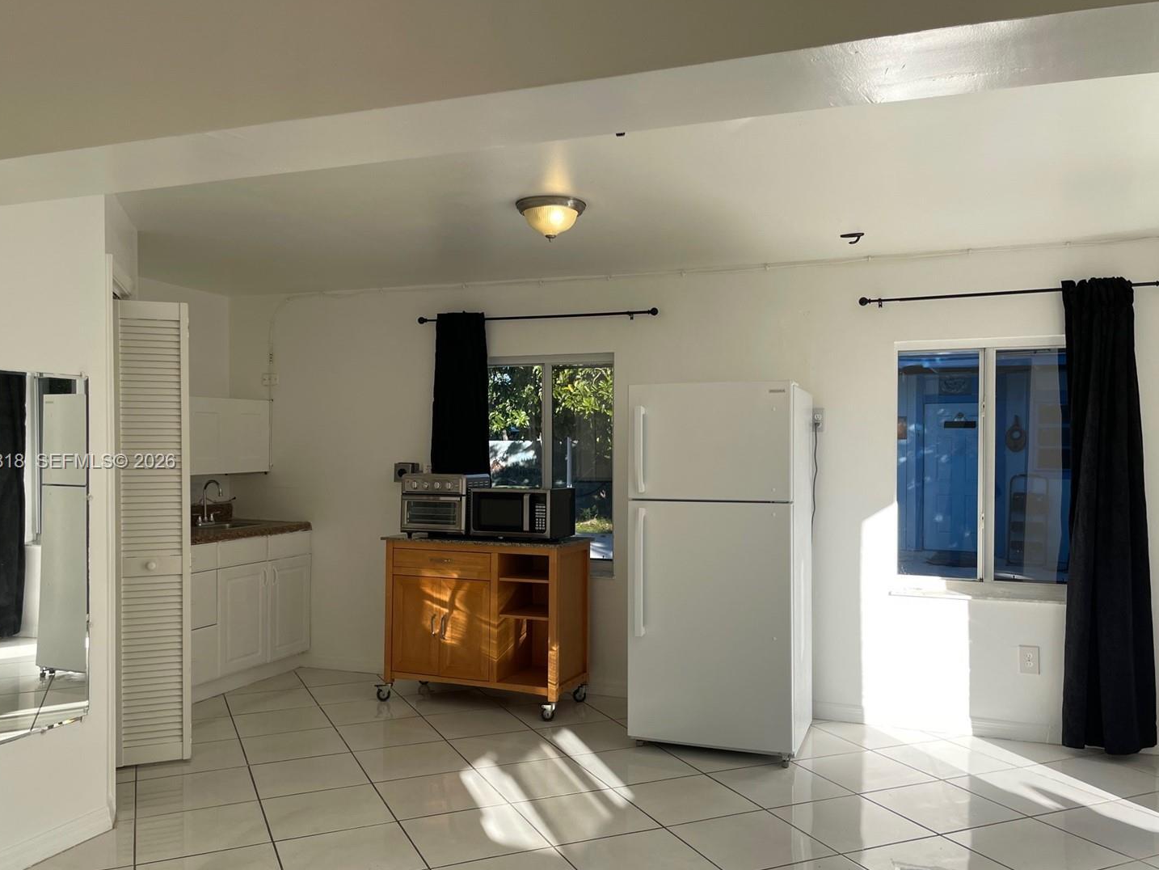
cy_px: 462
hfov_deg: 61.6
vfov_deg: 48.2
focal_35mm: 29
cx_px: 571
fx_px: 971
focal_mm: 4.2
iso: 32
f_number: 1.6
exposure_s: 1/739
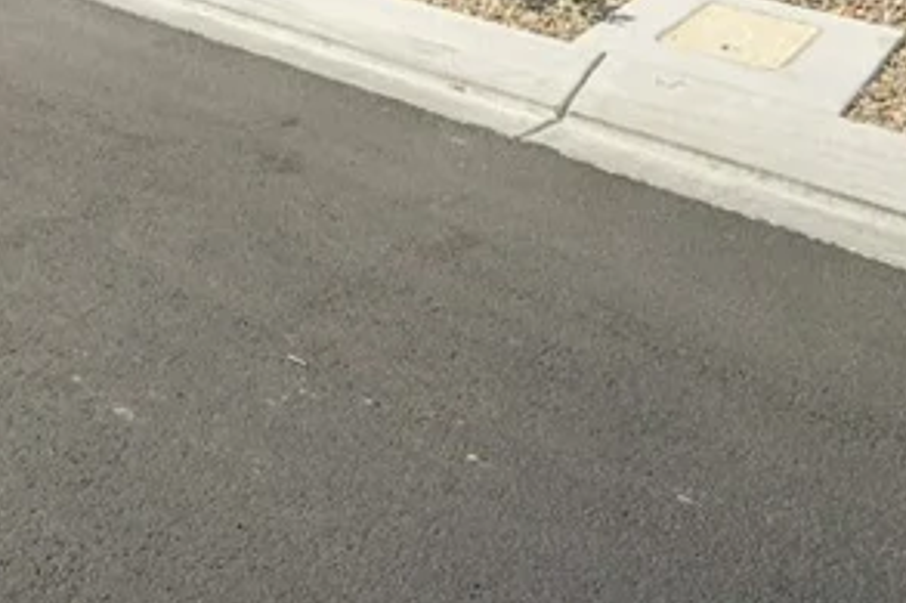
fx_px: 1408
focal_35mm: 56
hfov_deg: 32.4
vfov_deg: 19.1
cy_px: -444
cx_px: -28
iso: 800
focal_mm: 16
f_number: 8
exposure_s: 1/1250
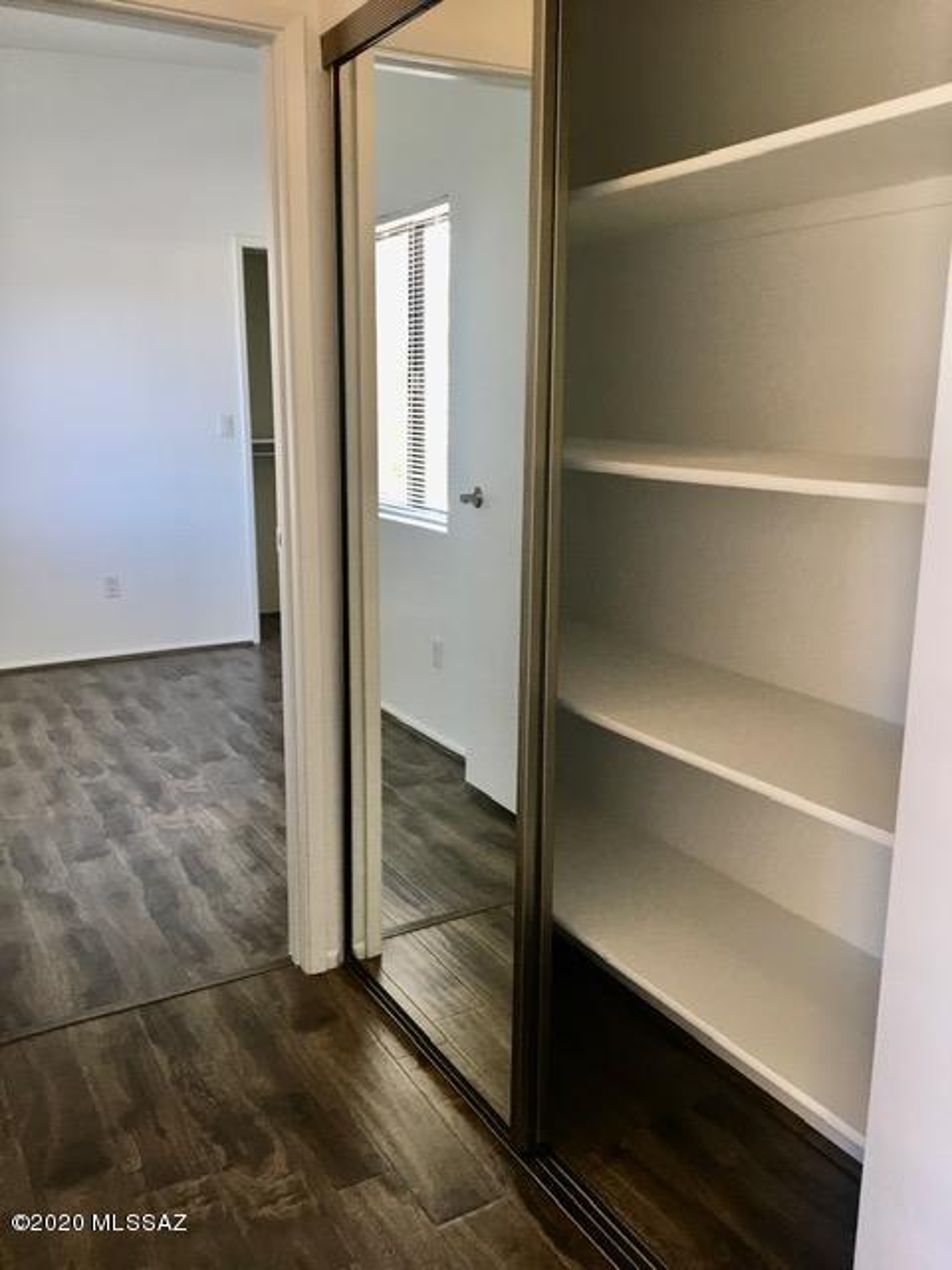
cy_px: 635
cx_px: 476
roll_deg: +1.0
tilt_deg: -12.2
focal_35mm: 29
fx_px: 1063
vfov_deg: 61.7
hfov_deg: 48.2
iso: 40
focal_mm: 4.15
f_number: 2.2
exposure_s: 1/30
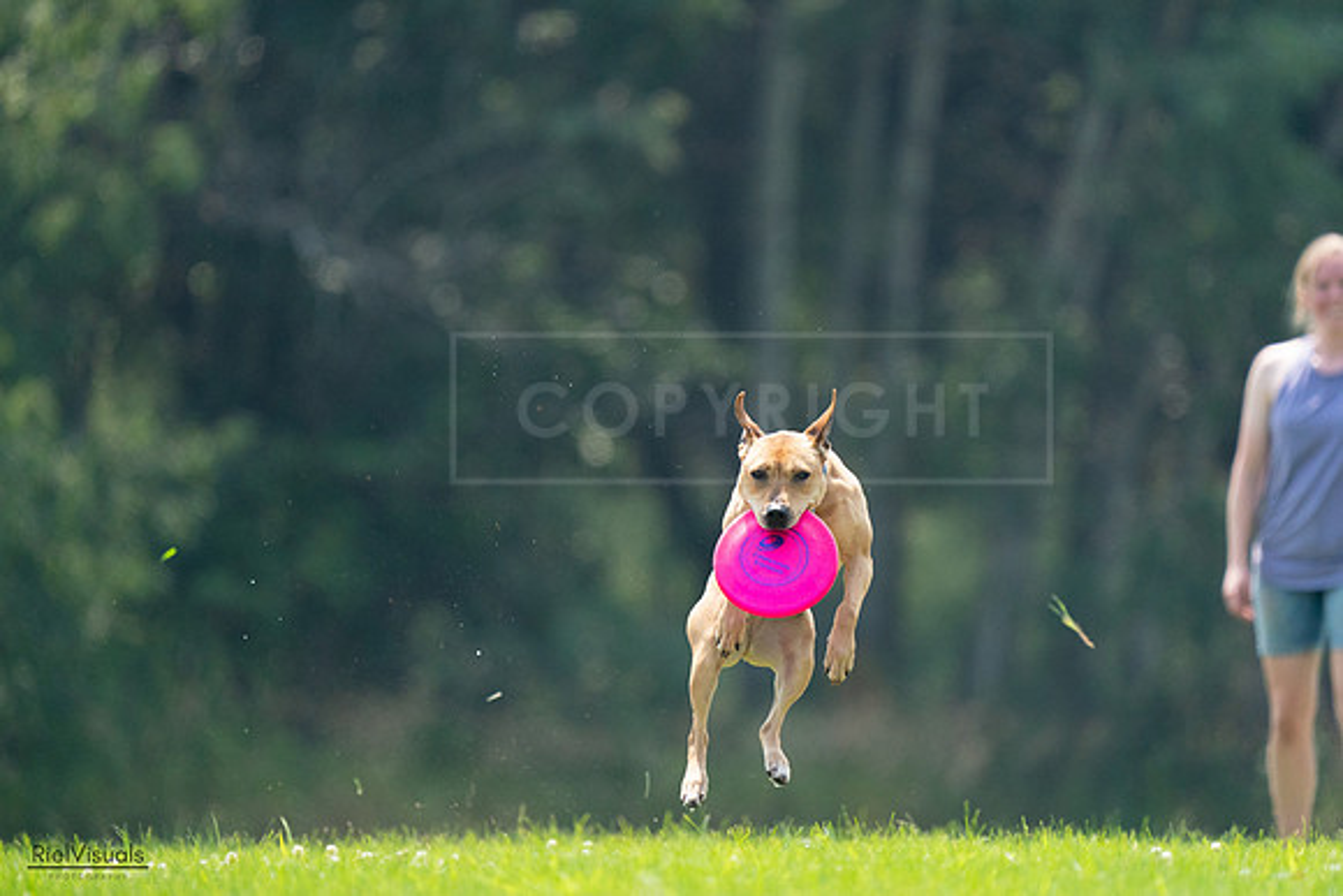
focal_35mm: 608
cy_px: 448
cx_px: 667
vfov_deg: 2.3
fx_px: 22680
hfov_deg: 3.4
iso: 3200
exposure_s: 1/4000
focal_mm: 600
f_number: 6.3
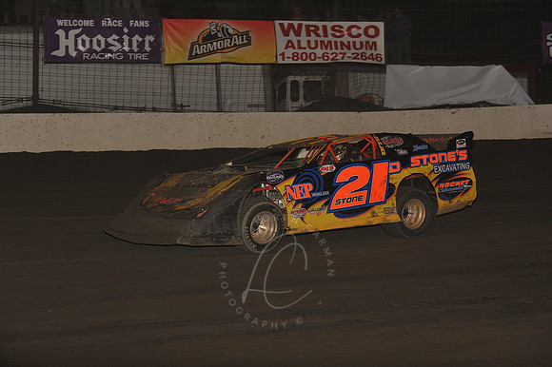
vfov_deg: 13.0
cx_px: 276
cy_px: 184
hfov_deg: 19.5
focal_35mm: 105
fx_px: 1609
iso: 640
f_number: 6.3
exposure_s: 1/320
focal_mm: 105
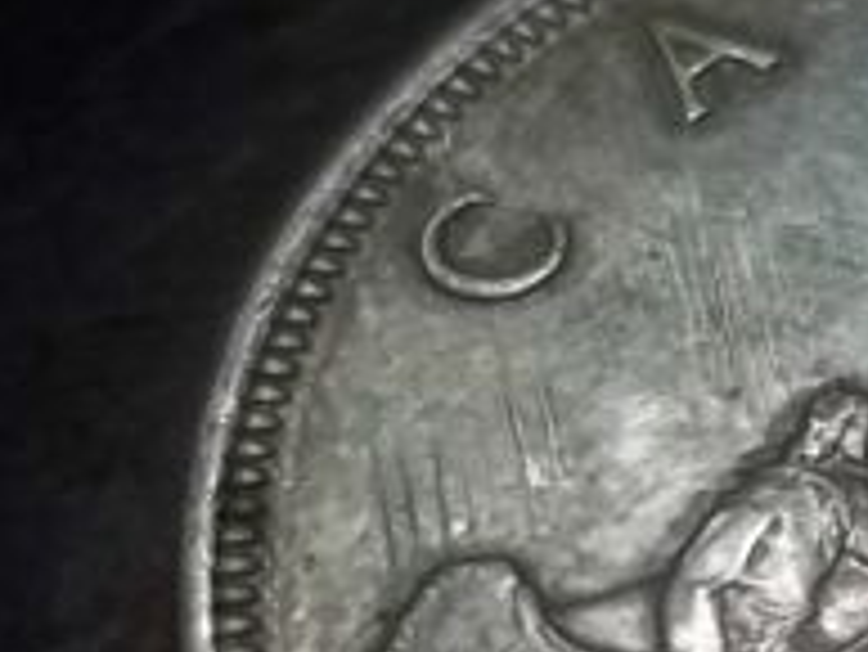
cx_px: 1088
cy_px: 607
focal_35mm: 112
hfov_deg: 16.7
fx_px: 2810
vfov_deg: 13.1
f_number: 3.1
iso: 87
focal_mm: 6.5
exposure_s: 1/30
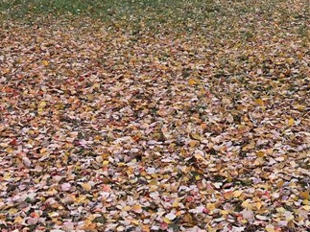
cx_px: 168
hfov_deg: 21.3
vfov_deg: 15.4
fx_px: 824
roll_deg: +2.1
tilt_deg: -2.8
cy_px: -57
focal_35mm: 92
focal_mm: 3.99
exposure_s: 1/120
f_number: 1.8
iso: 25
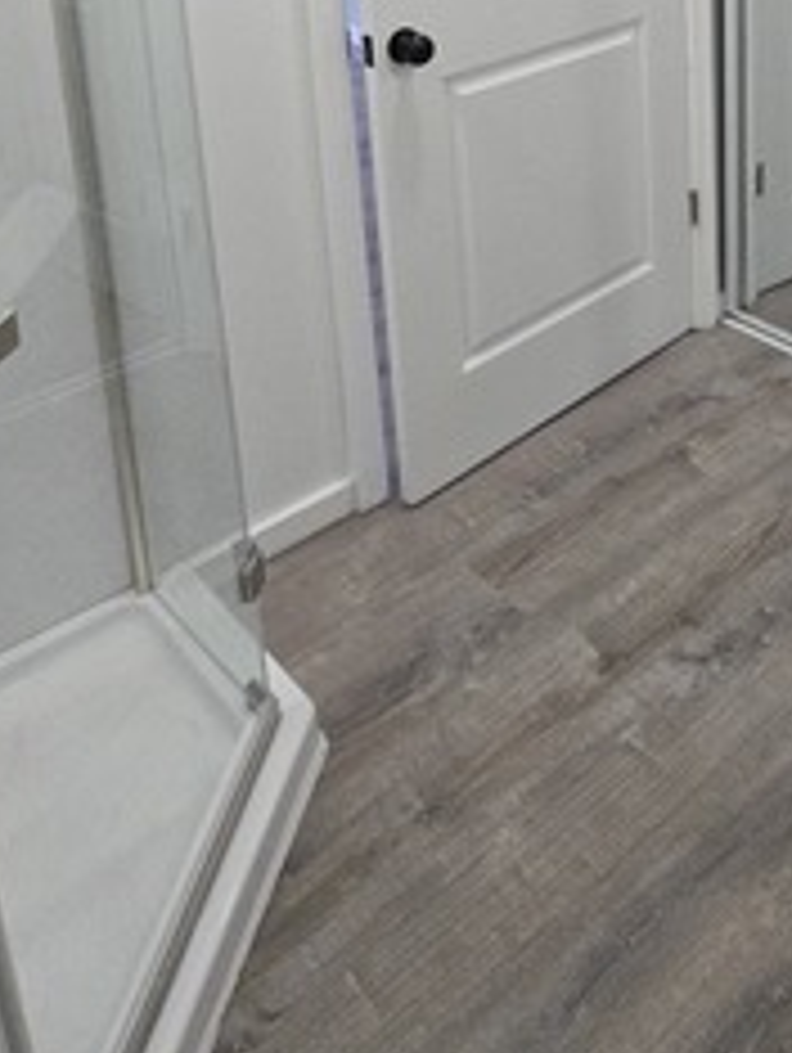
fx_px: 1127
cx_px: 855
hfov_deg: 34.0
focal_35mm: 37
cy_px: -47
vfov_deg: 41.9
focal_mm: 1.7
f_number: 2.2
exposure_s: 1/60
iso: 64
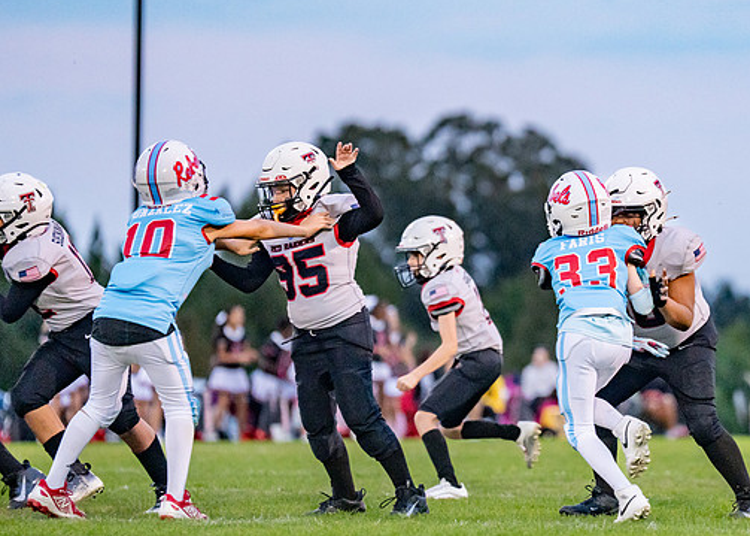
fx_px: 7602
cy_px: 290
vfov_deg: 4.0
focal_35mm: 357
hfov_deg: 5.6
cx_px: 517
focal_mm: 200
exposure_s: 1/1000
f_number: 2.8
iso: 2000
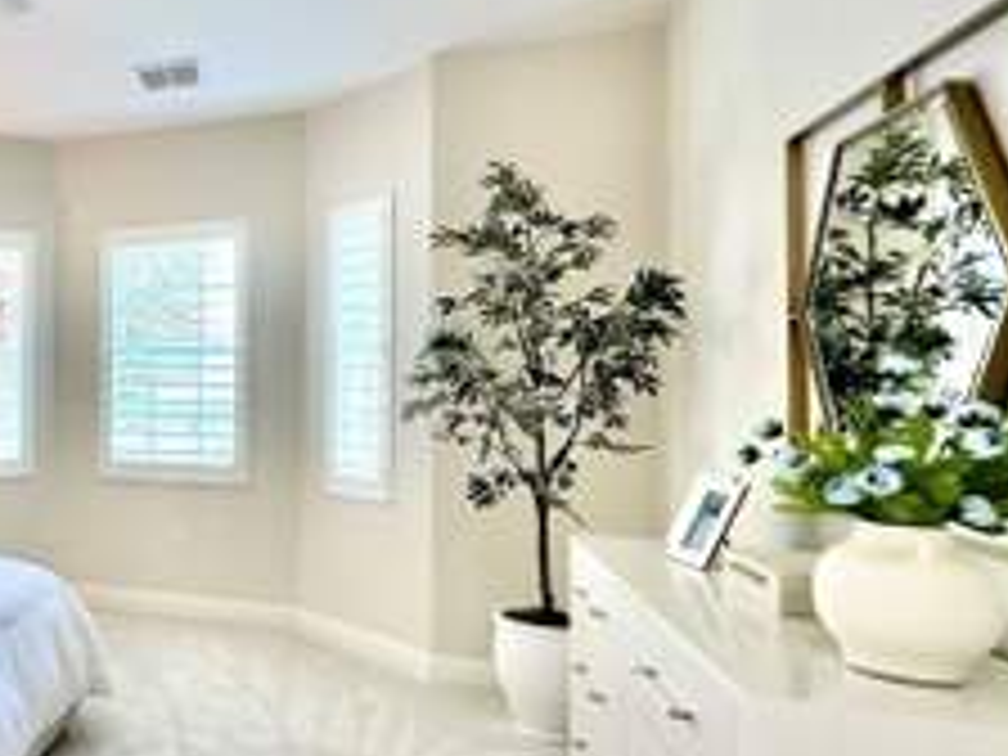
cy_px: 378
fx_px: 874
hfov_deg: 48.4
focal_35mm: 30
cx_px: -18
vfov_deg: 46.8
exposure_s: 1/120
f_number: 2.2
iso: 160
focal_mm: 2.22
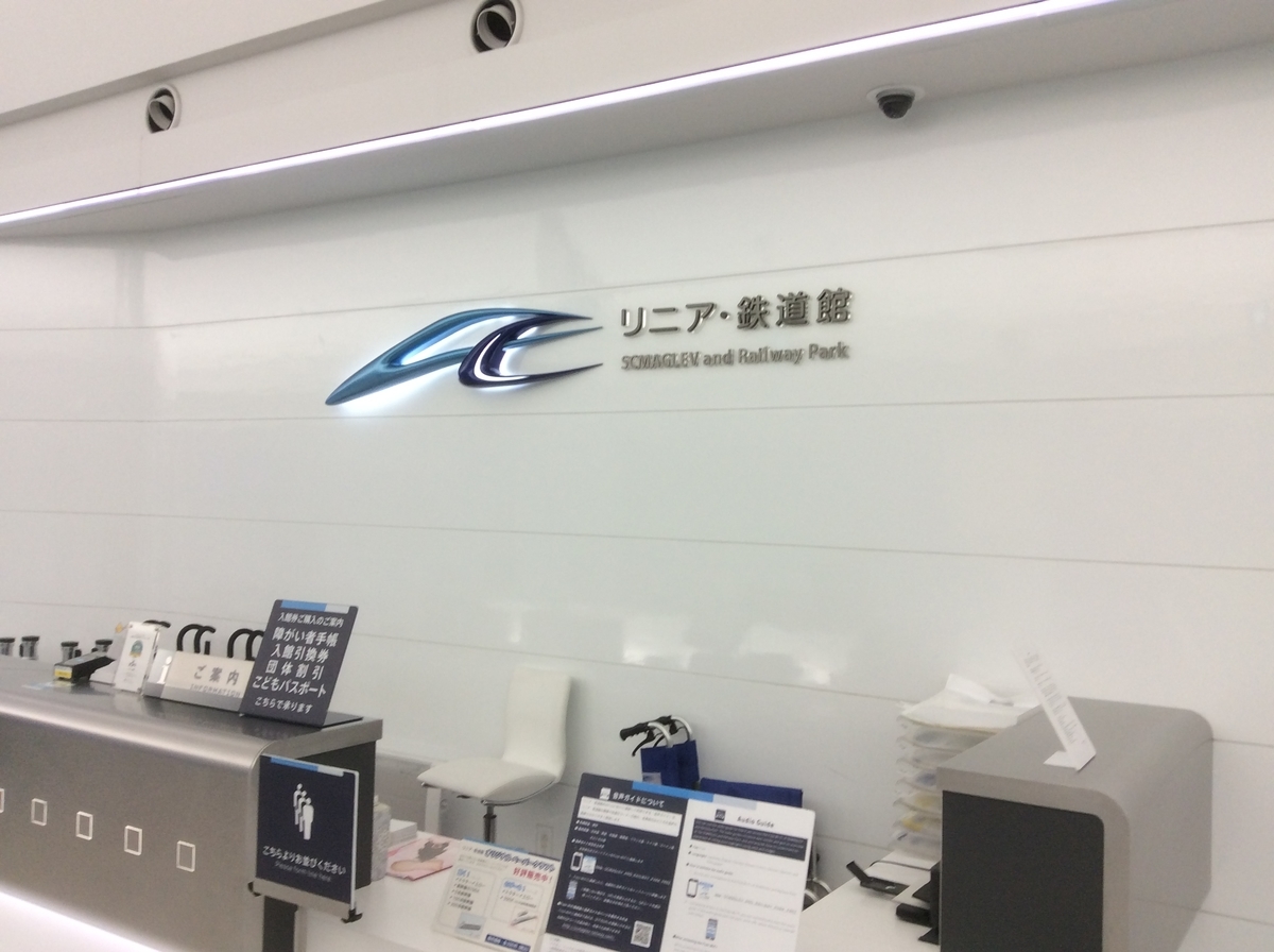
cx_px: 637
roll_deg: -2.3
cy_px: 476
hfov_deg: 56.9
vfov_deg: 44.0
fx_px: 1176
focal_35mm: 32
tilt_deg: +0.0
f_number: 2.4
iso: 32
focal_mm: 3.3
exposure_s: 1/40
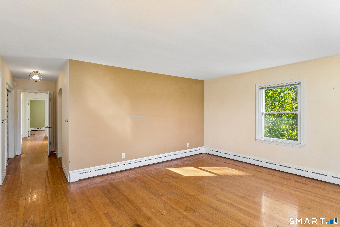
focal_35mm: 18
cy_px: 114
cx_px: 170
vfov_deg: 67.1
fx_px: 171
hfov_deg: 89.7
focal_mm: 18.1
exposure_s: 1/13
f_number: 13
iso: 400
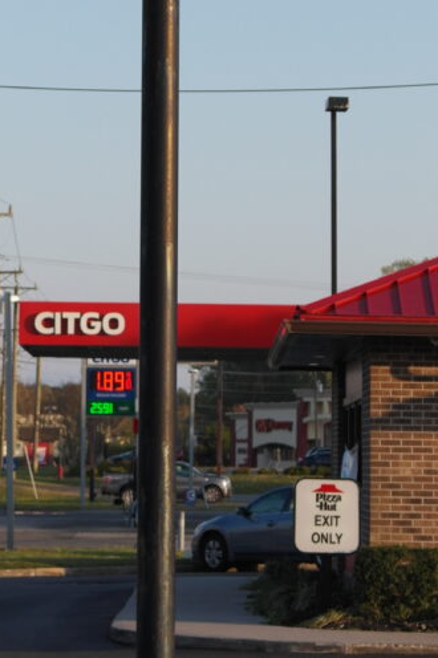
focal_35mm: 179
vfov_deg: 11.4
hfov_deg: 7.7
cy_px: 53
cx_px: 141
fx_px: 3271
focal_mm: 50
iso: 100
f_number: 6.3
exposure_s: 1/200
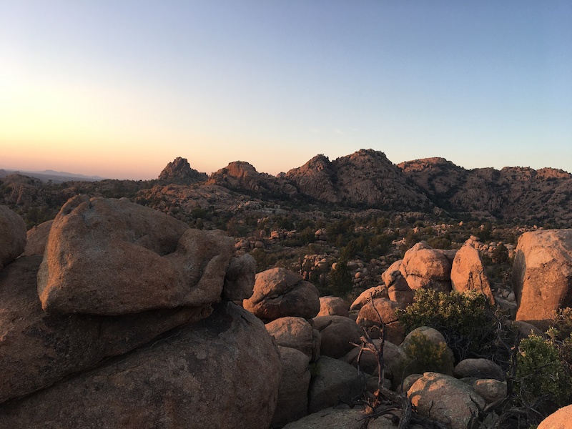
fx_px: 479
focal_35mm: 29
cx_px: 286
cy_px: 214
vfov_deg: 48.2
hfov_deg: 61.7
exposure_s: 1/151
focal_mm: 4.15
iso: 25
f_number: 2.2
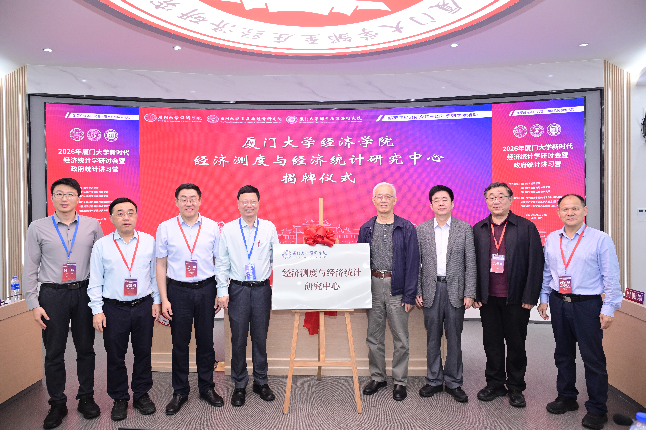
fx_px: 431
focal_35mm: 24
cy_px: 215
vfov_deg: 53.1
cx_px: 323
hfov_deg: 73.7
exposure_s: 1/160
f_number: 4.5
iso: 1600
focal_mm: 24
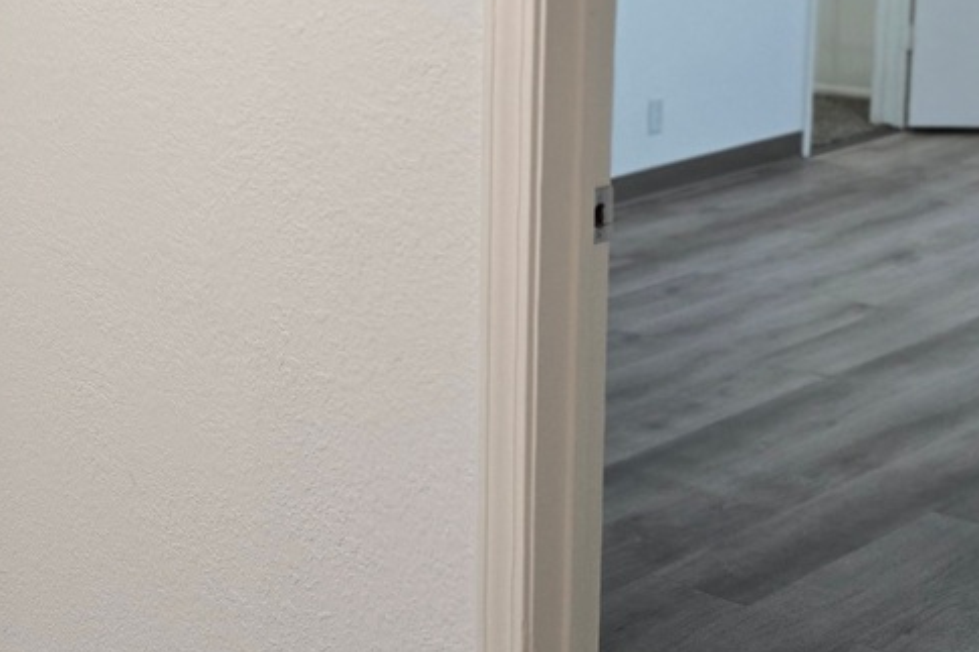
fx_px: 1930
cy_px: 166
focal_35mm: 71
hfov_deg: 26.8
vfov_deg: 19.0
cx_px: -20
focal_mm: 6.3
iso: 320
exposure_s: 1/120
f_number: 1.7
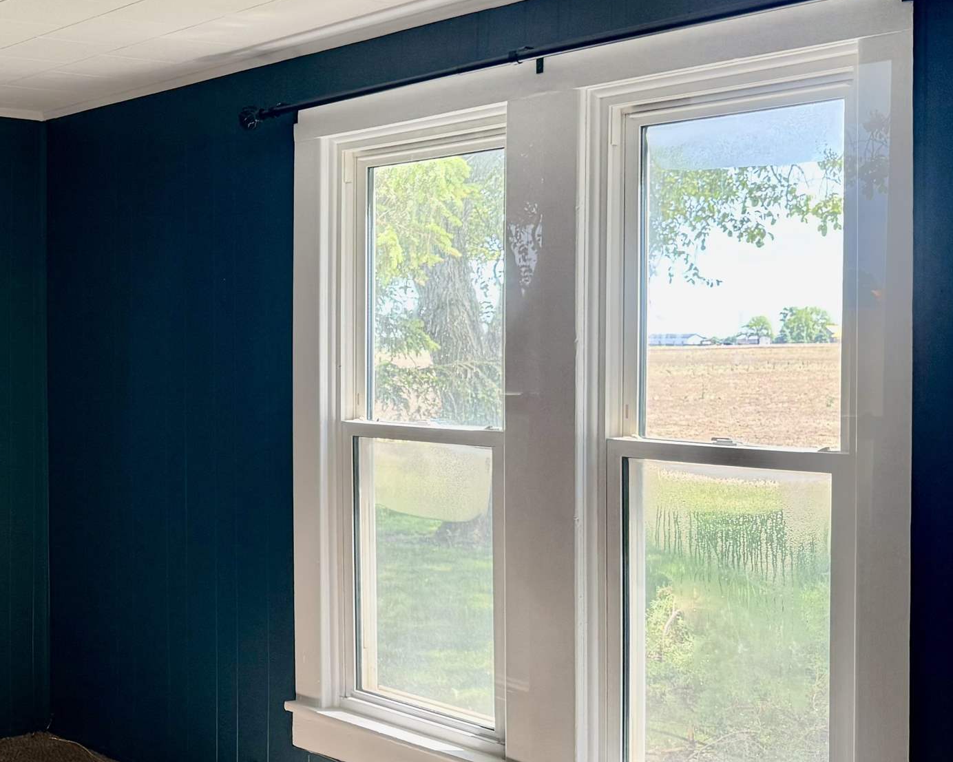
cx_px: 55
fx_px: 1467
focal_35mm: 52
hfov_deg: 33.6
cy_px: 354
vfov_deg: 29.1
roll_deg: -0.8
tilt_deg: -0.4
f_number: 1.78
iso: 200
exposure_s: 1/120
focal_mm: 6.76
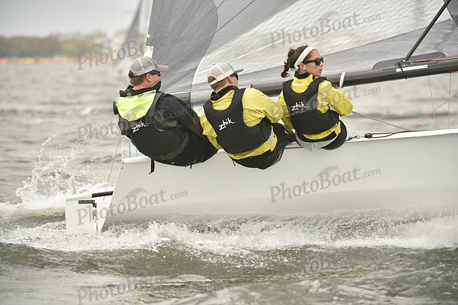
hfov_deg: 8.6
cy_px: 152
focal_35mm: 240
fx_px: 3054
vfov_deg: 5.7
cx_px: 229
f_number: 5
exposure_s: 1/1250
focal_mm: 240
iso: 320
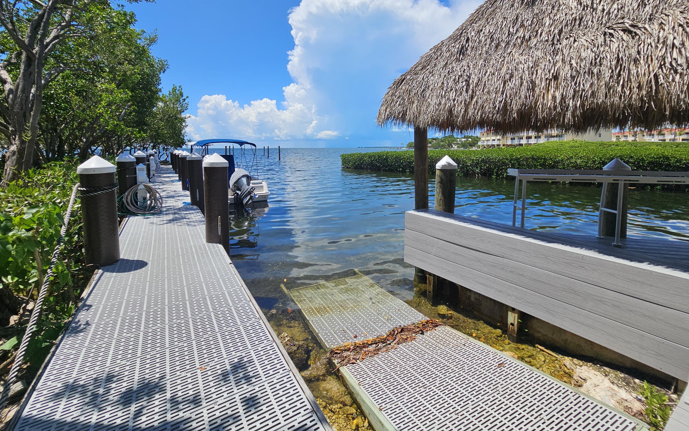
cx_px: 340
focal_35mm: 14
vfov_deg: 77.6
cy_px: 170
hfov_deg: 105.3
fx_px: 263
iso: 50
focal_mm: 2.2
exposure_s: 1/3427
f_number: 2.2
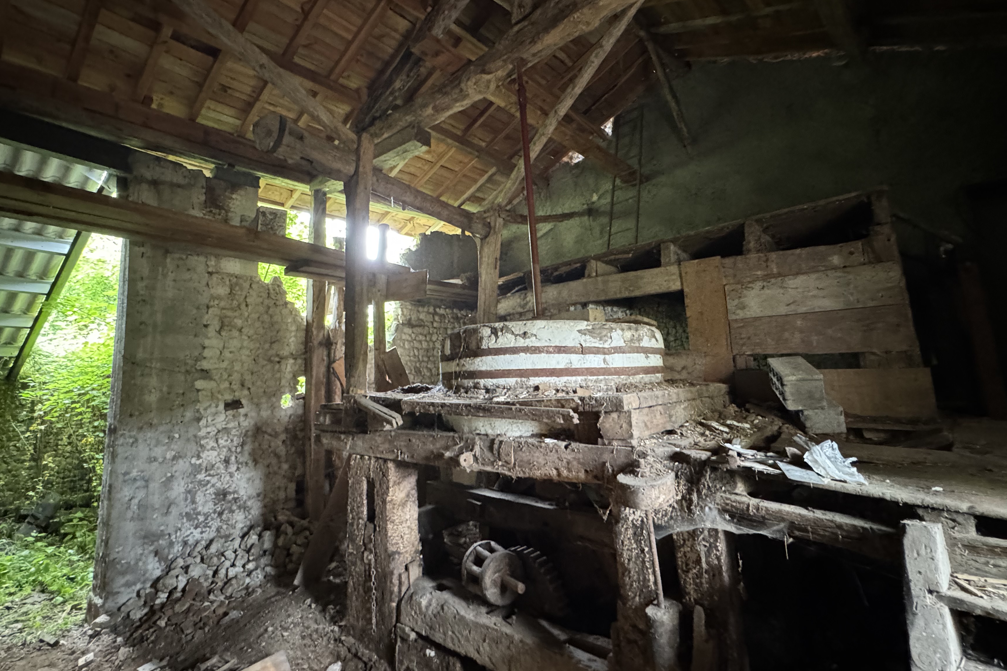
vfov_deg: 70.1
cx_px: 482
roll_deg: +2.7
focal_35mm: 17
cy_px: 291
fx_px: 475
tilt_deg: +9.8
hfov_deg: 93.2
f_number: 2.2
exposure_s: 1/33
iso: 1000
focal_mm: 2.22
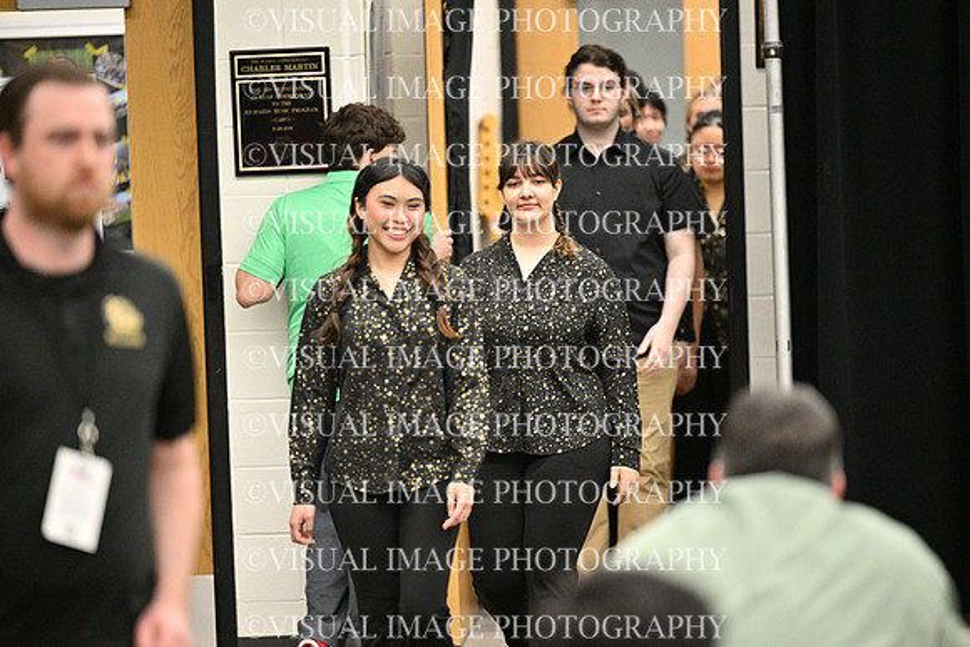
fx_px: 5390
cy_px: 324
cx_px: 485
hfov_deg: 10.3
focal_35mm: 200
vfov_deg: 6.9
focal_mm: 200
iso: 6400
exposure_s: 1/500
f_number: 2.8
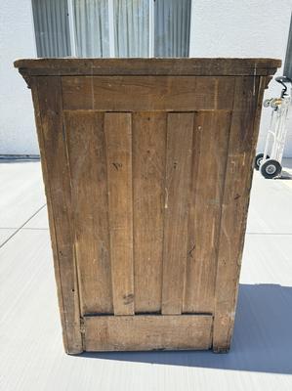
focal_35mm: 24
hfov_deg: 56.7
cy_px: 196
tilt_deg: -18.3
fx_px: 271
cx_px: 146
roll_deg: -1.0
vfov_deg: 71.7
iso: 100
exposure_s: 1/2299
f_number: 1.78
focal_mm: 6.76
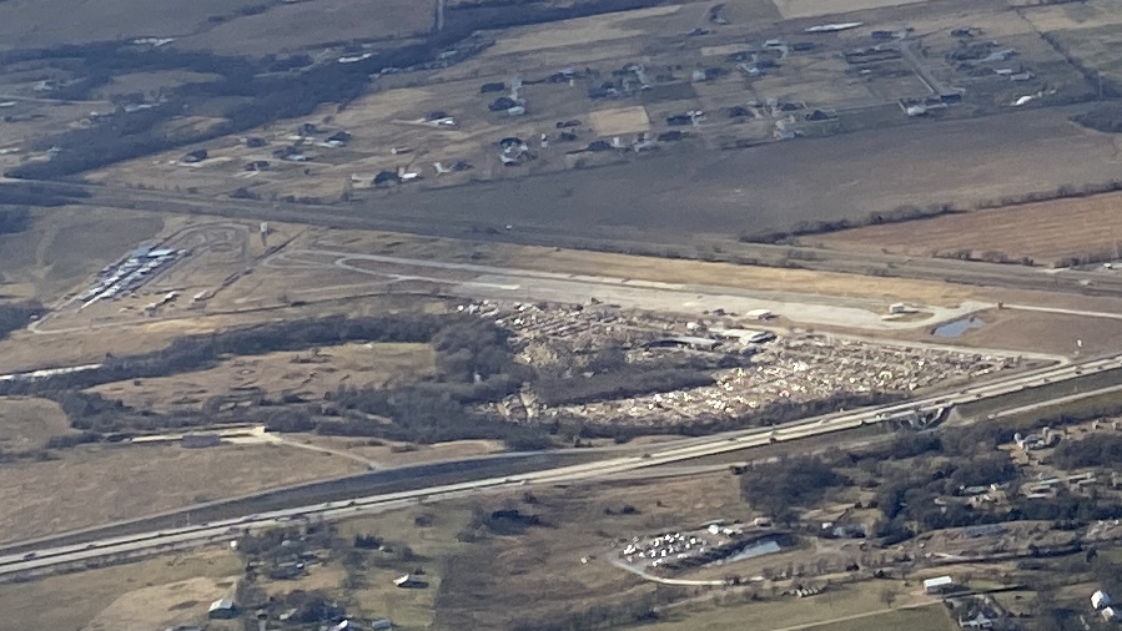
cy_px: -436
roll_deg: +5.5
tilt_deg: -1.3
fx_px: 3779
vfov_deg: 9.2
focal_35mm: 127
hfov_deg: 16.0
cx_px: 1440
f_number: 1.8
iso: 32
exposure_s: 1/3125
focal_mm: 4.25
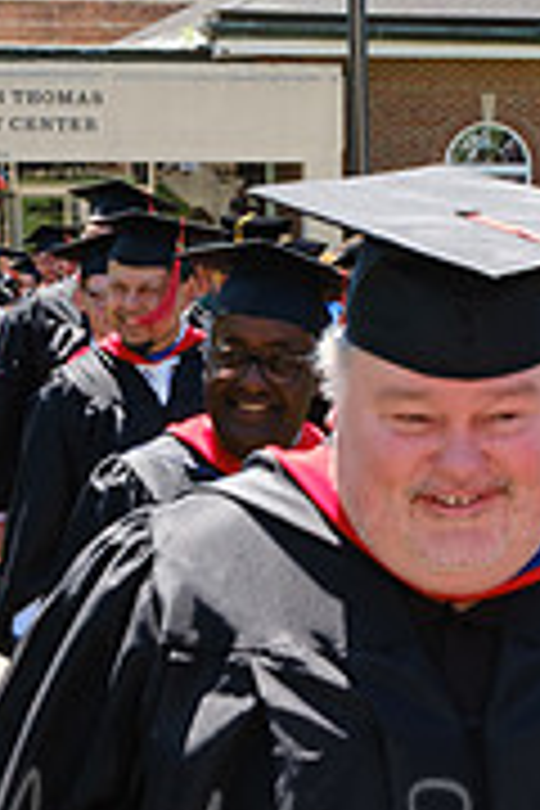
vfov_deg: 18.0
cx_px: 475
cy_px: 734
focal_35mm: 112
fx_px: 2520
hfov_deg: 12.2
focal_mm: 17
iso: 200
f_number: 10
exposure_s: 1/60
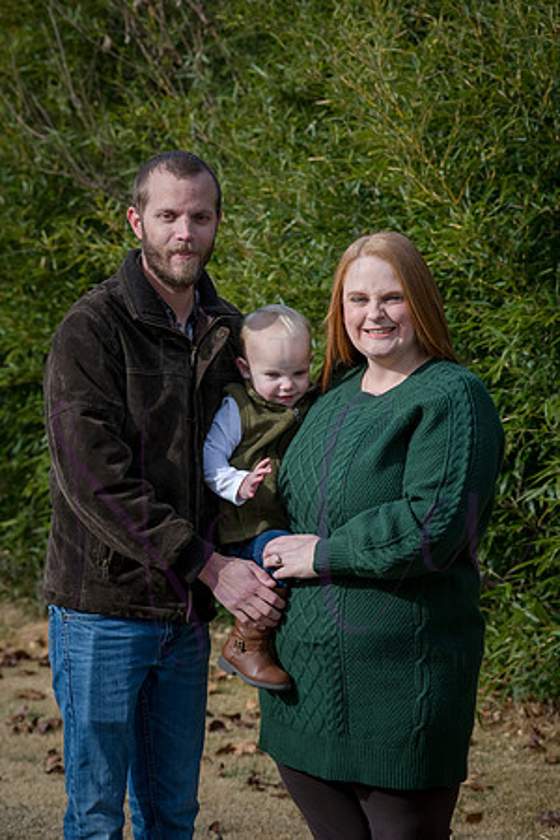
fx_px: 2613
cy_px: 420
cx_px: 280
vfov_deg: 18.3
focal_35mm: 112
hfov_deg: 12.2
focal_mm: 112
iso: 400
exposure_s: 1/1000
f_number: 8
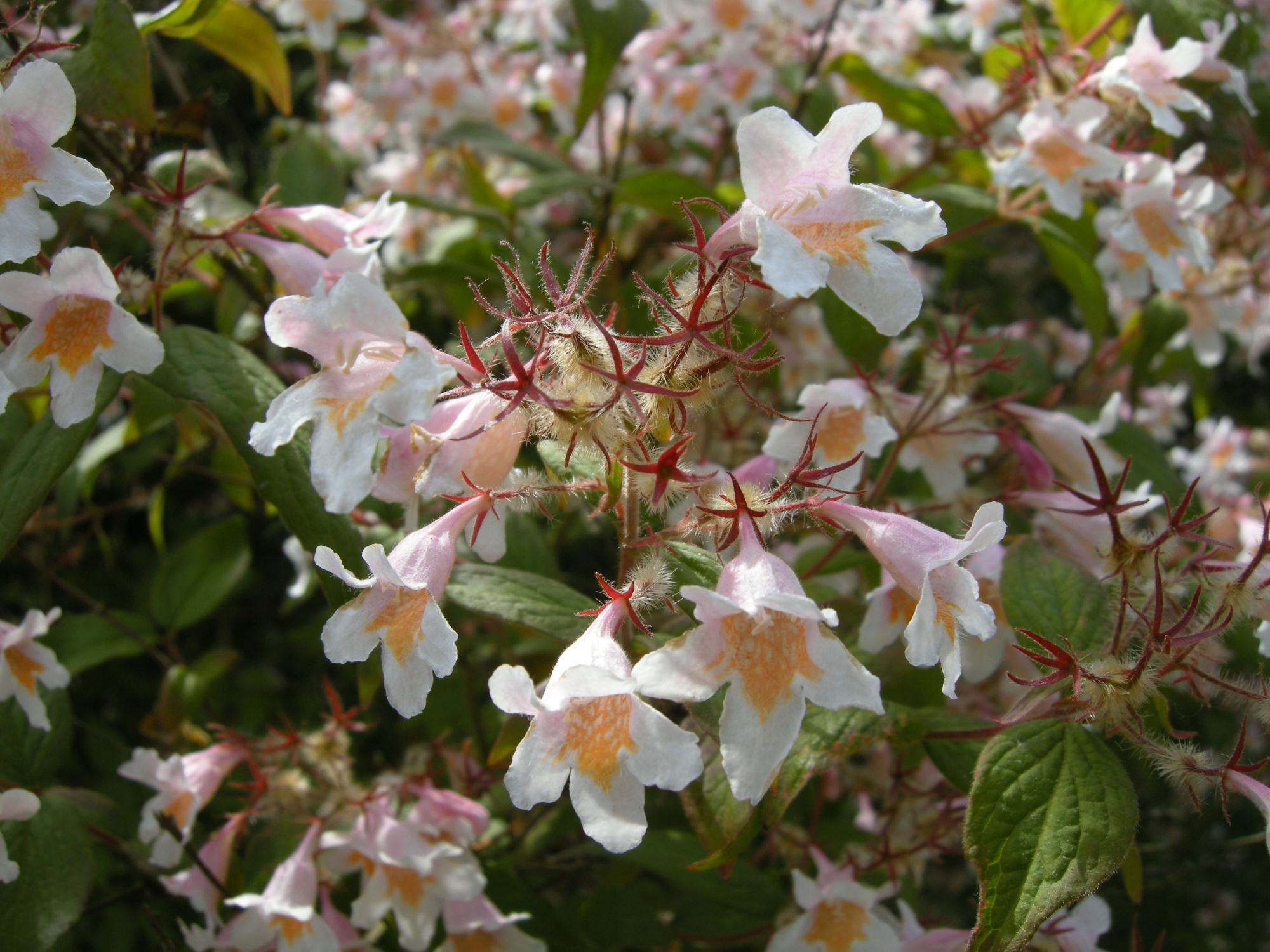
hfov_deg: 52.6
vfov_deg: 40.7
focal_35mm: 35
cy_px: 476
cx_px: 635
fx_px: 1284
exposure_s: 1/167
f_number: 4.8
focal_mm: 7.5
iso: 64
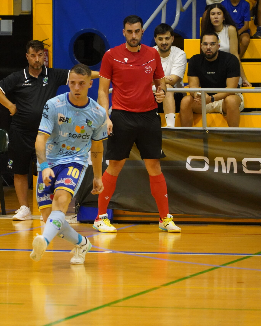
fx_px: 2946
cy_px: 163
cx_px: 72
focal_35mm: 305
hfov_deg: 5.1
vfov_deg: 6.3
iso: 12800
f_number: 6.3
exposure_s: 1/640
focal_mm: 216
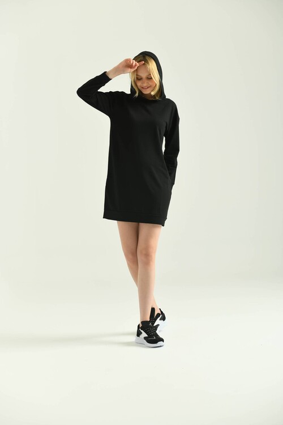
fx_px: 825
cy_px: 212
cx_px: 142
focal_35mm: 70
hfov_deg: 19.5
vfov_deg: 28.8
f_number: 5.6
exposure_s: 1/160
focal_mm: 70
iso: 125
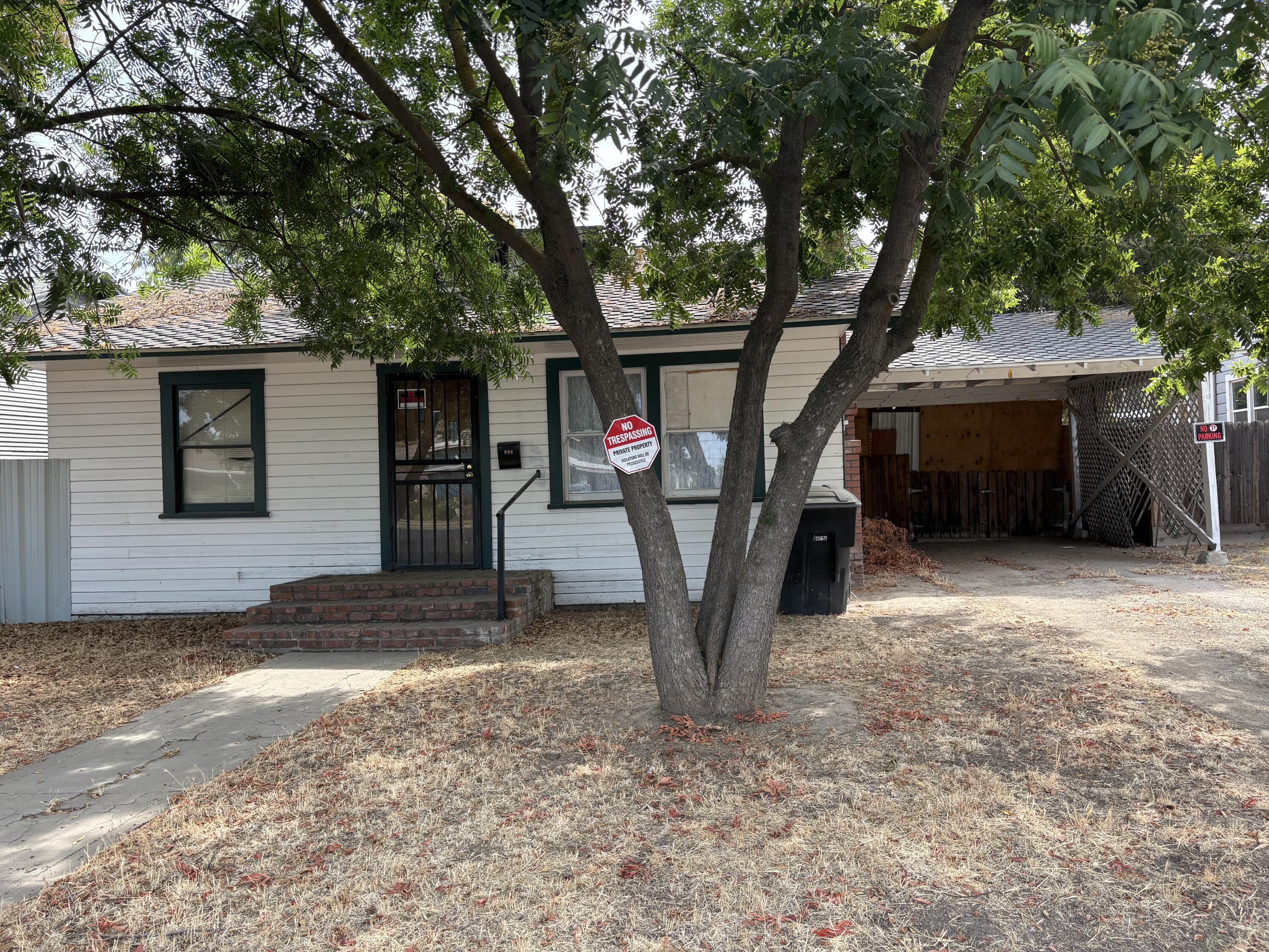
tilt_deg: +0.1
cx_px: 634
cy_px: 476
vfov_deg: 53.1
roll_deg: +2.2
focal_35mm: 26
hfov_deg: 67.3
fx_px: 953
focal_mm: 5.96
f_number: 1.6
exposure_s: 1/527
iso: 64
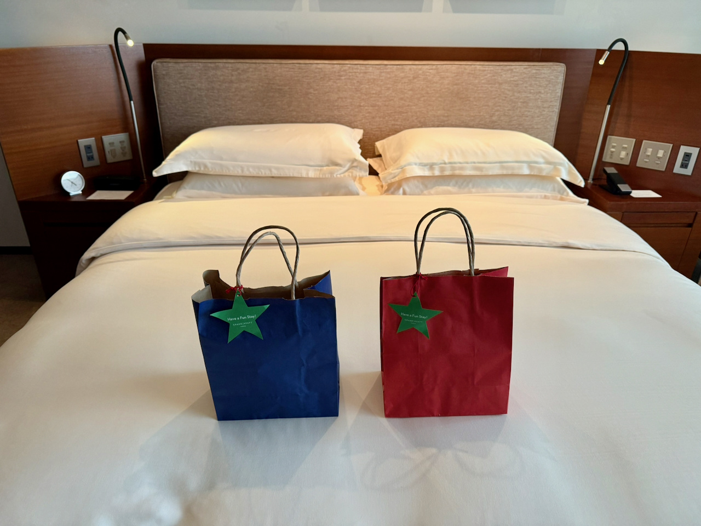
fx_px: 486
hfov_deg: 71.6
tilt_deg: -26.8
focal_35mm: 24
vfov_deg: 56.8
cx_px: 350
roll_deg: -1.1
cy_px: 263
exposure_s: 1/100
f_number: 1.78
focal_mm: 6.76
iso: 200
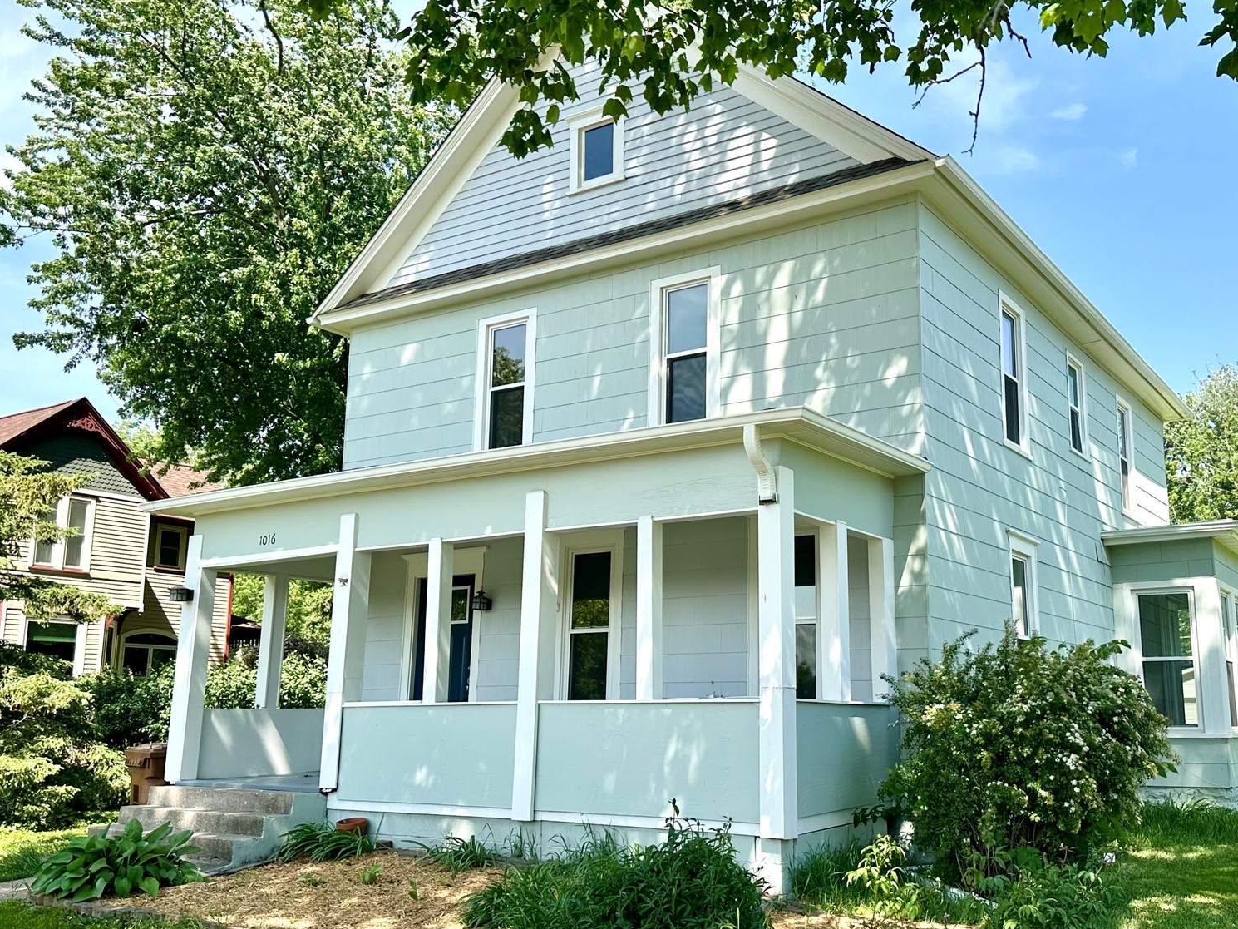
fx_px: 1180
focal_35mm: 33
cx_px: 688
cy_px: 485
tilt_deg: +11.1
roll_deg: -0.1
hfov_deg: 55.2
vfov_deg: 42.9
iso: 80
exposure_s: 1/2203
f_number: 1.78
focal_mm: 6.86
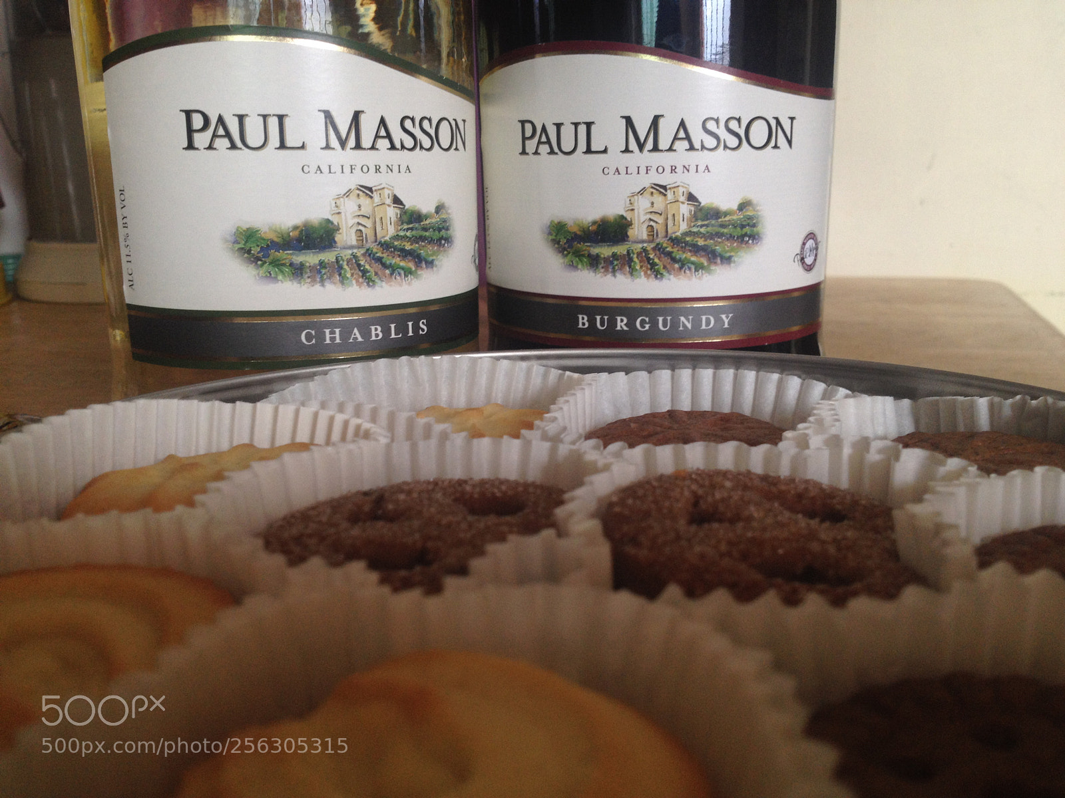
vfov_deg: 40.7
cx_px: 532
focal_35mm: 35
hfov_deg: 52.6
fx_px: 1077
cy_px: 399
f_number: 2.4
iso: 80
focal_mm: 4.28
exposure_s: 1/20
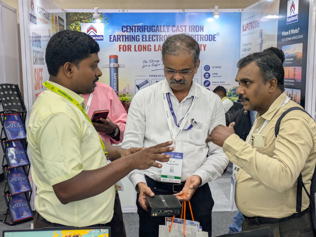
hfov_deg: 37.5
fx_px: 466
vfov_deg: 28.6
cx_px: 158
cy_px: 118
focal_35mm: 51
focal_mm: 5.43
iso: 137
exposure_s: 1/100
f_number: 1.89
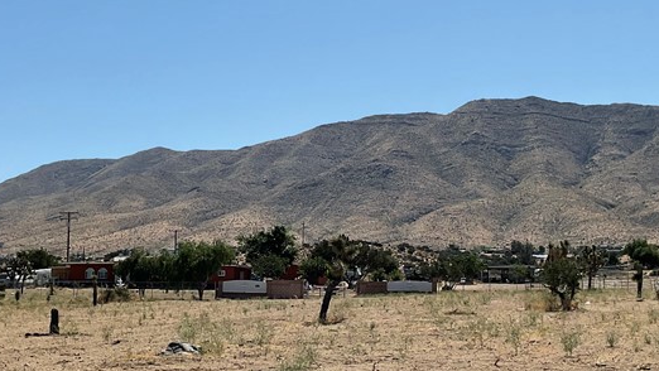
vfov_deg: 19.4
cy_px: 201
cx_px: 309
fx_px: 1084
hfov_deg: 33.8
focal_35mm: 62
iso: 16
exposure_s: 1/3125
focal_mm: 3
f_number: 1.8
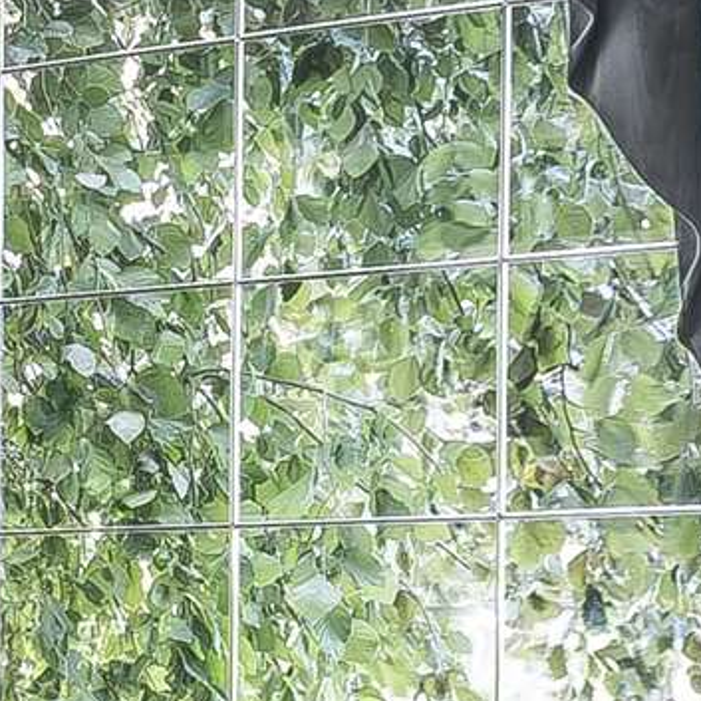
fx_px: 2543
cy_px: 681
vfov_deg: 15.4
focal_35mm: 111
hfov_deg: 12.4
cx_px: -973
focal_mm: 10
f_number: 9
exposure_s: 1.3
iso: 100
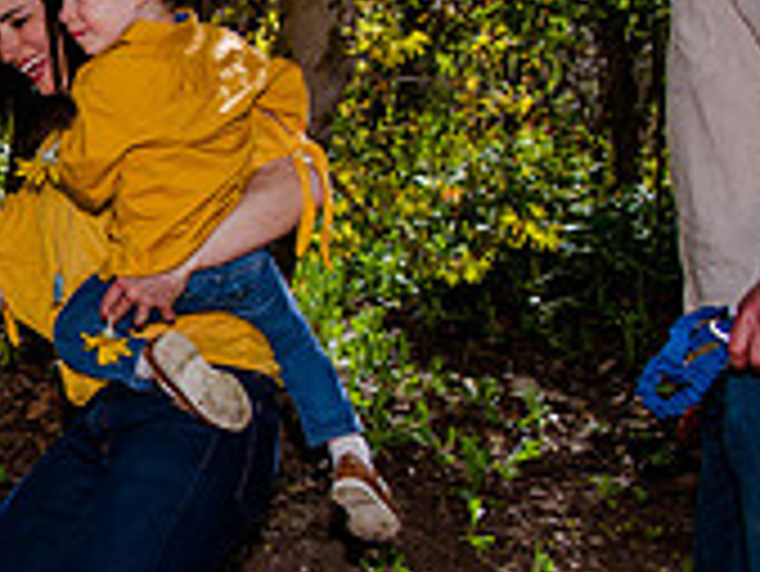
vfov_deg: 17.4
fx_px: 1868
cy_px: 265
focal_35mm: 85
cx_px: -32
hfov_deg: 22.0
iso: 200
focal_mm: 24
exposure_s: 1/400
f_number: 4.5
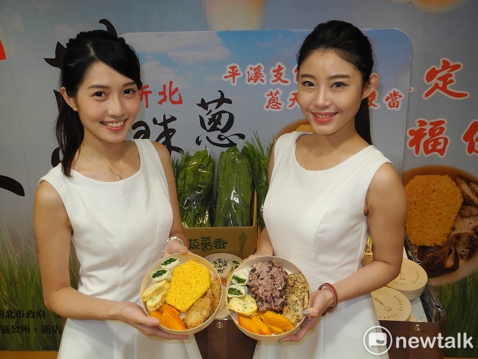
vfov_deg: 37.7
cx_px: 239
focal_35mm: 38
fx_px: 525
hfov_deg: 49.0
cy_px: 180
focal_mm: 8.1
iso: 110
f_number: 3.2
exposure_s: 1/30
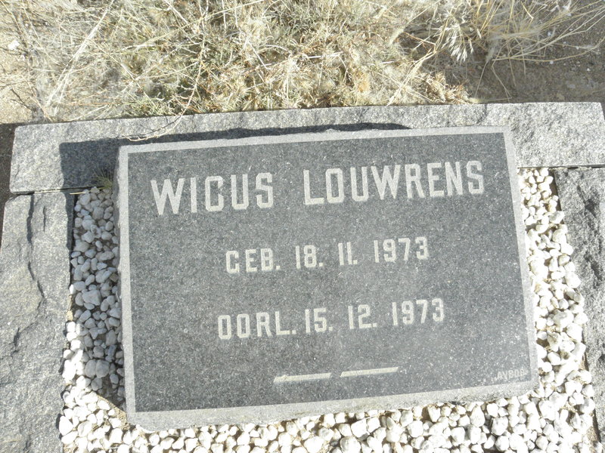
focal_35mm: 26
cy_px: 226
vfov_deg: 53.1
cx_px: 302
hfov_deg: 67.3
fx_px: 454
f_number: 6.3
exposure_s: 1/500
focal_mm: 4.6
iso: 200
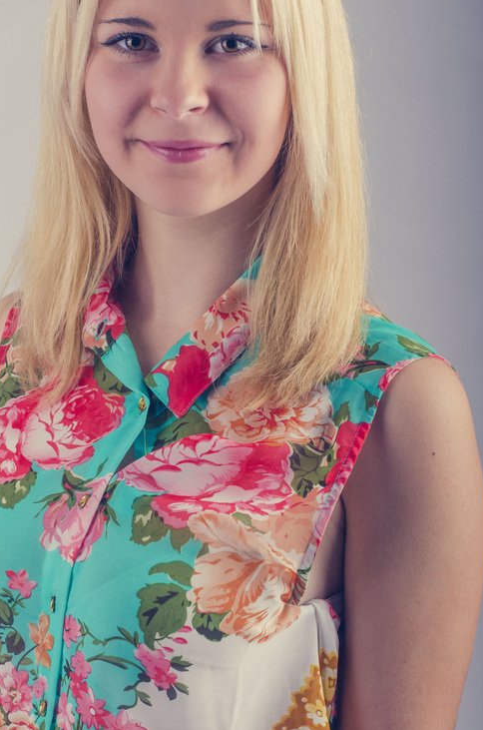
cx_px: 175
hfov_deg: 13.6
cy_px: 335
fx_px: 2022
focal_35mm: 100
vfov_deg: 20.4
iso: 640
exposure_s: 1/125
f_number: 8
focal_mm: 50
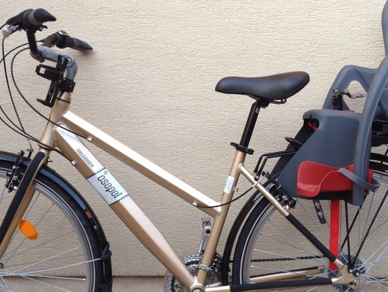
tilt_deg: -8.1
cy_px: 177
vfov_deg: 24.4
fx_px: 673
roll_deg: -0.5
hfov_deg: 32.2
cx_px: 185
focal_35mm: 60
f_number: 2.4
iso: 64
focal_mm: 4.28
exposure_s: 1/60
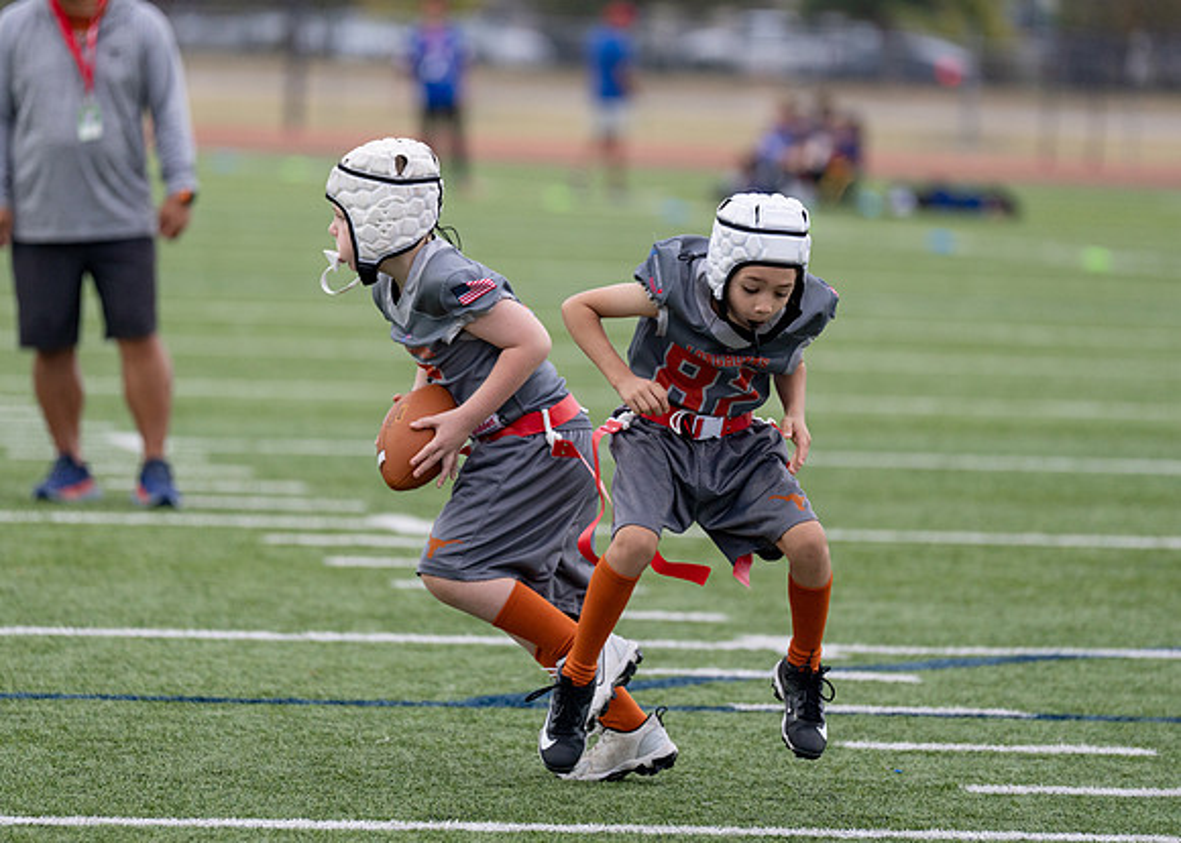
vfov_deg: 5.5
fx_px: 8744
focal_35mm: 261
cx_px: 535
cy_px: 369
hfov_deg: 7.7
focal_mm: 200
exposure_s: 1/1000
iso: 400
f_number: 2.8
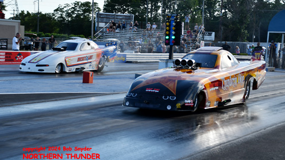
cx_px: 143
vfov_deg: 15.9
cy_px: 73
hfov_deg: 27.9
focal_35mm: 76
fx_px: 574
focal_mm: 48
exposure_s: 1/1000
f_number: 5.6
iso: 160
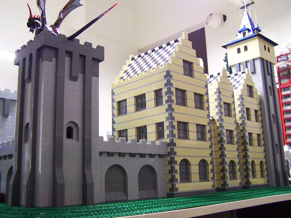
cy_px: 109
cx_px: 146
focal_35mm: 38
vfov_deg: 37.7
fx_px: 319
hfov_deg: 49.0
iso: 80
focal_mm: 6.3
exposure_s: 1/2
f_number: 2.8
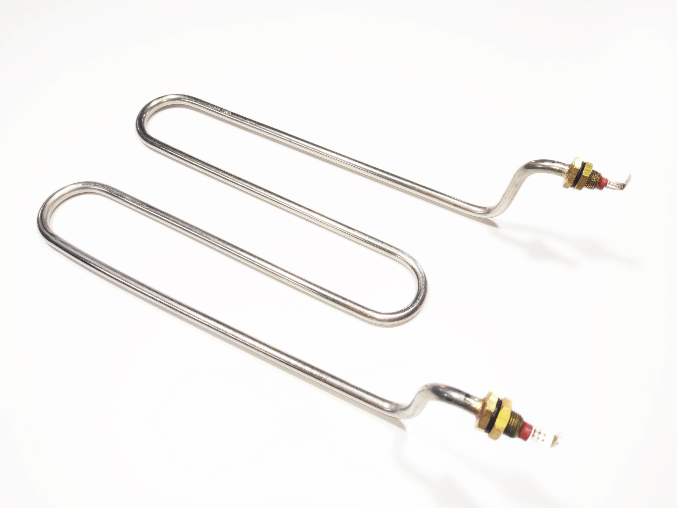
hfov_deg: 67.3
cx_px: 338
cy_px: 254
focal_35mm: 26
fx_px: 508
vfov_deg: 53.1
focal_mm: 4.74
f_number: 1.79
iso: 186
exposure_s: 1/50
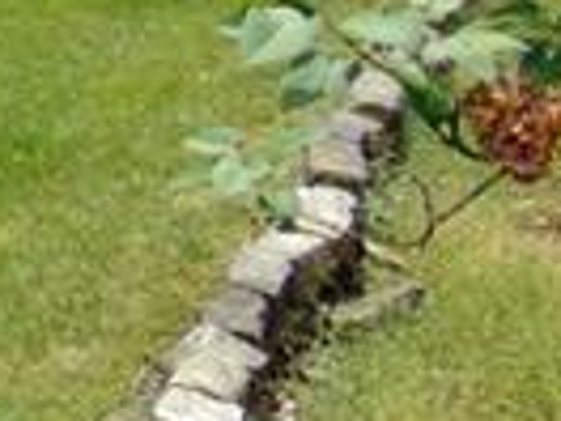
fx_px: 2447
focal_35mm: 151
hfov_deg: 10.2
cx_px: -1046
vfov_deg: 9.2
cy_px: -434
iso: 80
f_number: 3
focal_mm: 4.5
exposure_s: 1/800
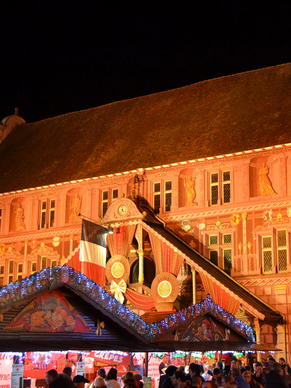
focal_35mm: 57
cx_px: 200
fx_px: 639
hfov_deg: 25.5
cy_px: 196
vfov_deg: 33.8
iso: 1600
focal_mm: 26
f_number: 4
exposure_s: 1/30
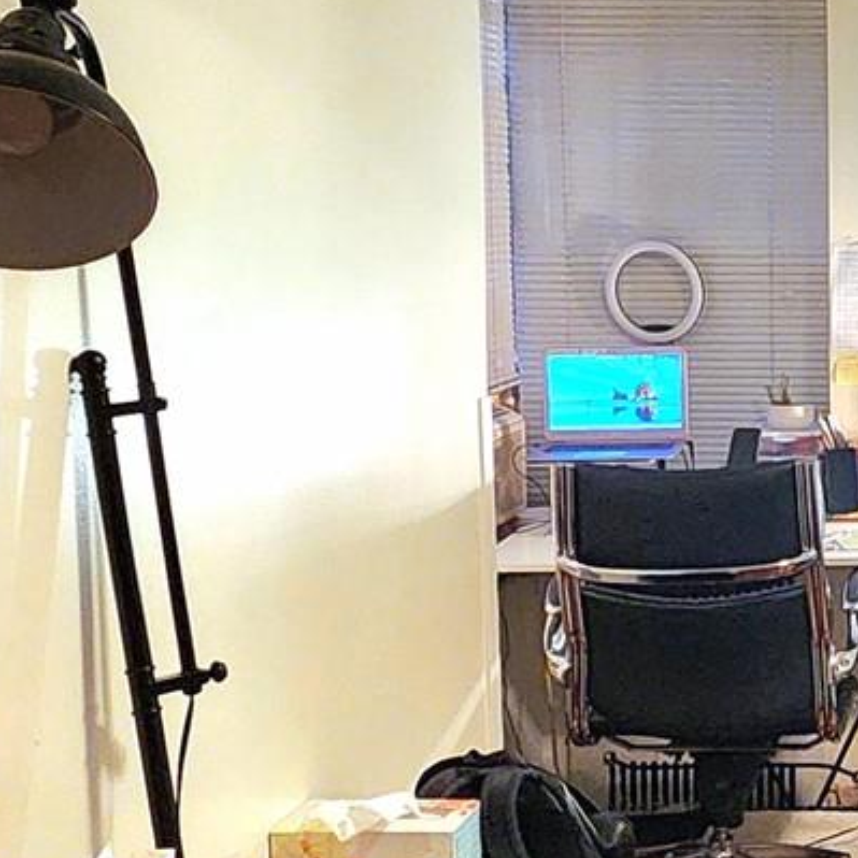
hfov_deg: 25.2
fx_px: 1655
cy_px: 402
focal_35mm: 59
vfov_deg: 29.1
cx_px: 1112
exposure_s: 1/30
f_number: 2.2
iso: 320
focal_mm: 2.2
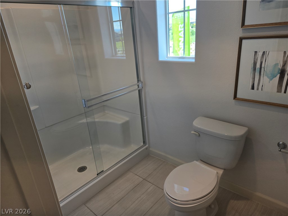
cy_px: 108
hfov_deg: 73.9
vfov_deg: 58.9
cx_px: 144
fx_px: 191
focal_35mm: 23
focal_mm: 5.4
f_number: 1.8
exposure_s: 1/146
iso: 25
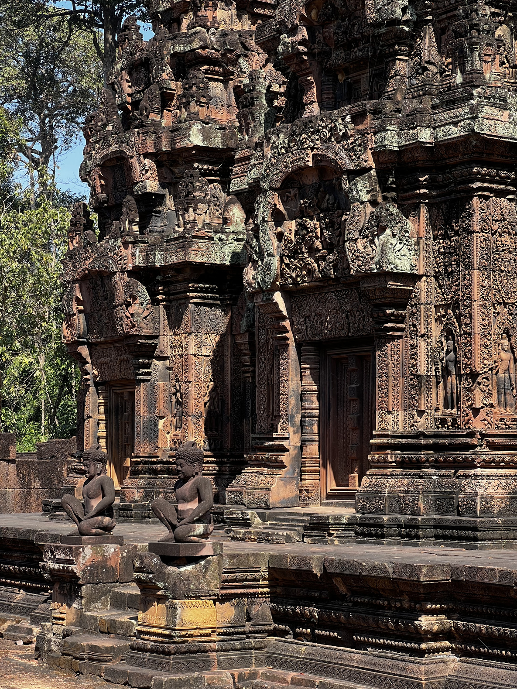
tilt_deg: +6.3
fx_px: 1553
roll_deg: -0.8
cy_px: 345
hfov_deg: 18.9
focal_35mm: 78
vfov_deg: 25.0
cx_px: 257
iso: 32
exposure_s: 1/164
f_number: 2.8
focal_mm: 9
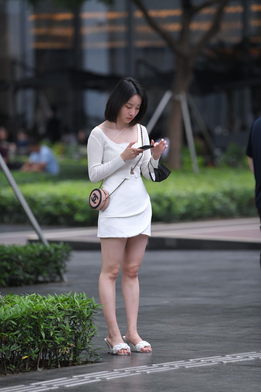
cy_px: 196
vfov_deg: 10.3
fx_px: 2175
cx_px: 130
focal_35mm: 200
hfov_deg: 6.9
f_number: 3.5
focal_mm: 200
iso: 560
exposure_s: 1/640
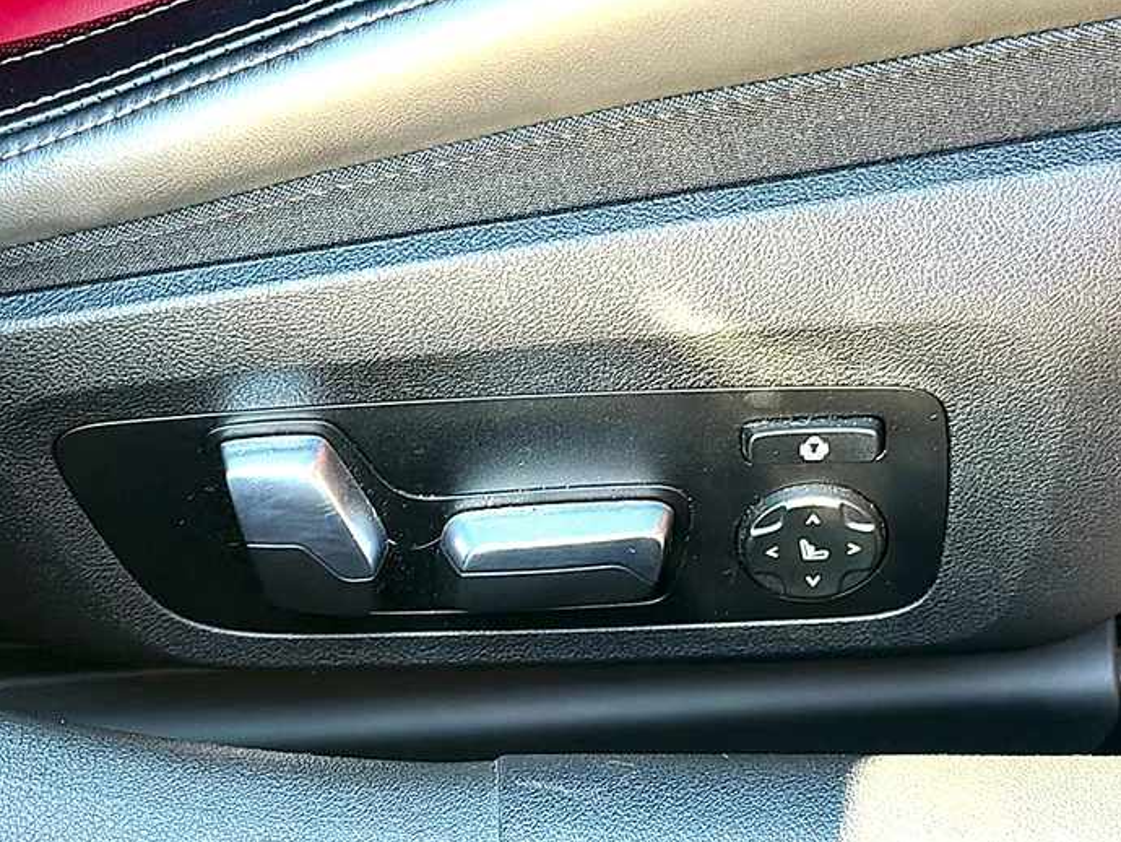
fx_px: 2365
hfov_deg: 26.7
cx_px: 556
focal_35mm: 73
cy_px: 422
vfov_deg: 20.2
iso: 80
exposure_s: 1/122
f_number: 1.78
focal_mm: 6.86
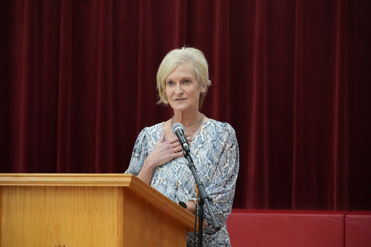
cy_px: 124
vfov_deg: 9.2
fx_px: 1546
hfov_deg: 13.7
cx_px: 186
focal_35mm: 150
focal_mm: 100
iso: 5000
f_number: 5.6
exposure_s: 1/200
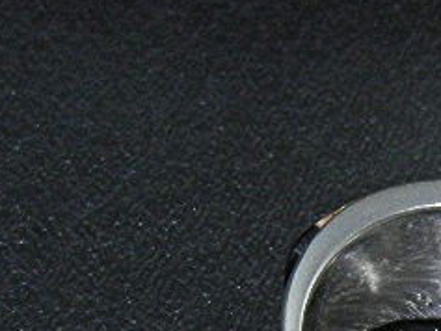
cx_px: 478
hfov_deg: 12.2
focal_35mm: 159
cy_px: 348
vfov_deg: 9.3
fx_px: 2027
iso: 800
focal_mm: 10.6
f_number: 8
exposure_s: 1/30
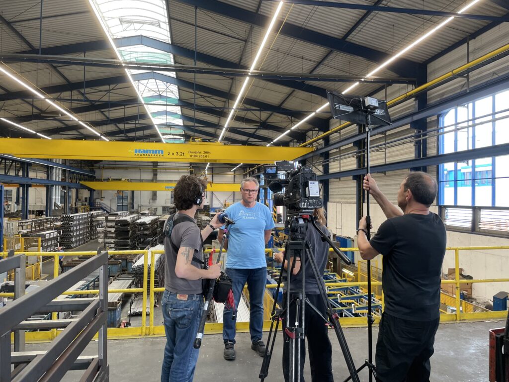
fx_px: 382
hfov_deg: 67.3
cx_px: 254
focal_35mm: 26
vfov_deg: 53.1
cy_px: 191
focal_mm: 4.2
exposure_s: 1/116
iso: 125
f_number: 1.6
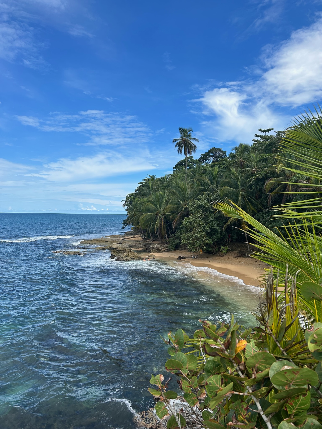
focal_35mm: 26
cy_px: 214
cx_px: 161
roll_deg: -0.6
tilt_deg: +1.3
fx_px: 323
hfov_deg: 53.0
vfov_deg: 67.3
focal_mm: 5.7
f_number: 1.5
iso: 50
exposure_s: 1/4115
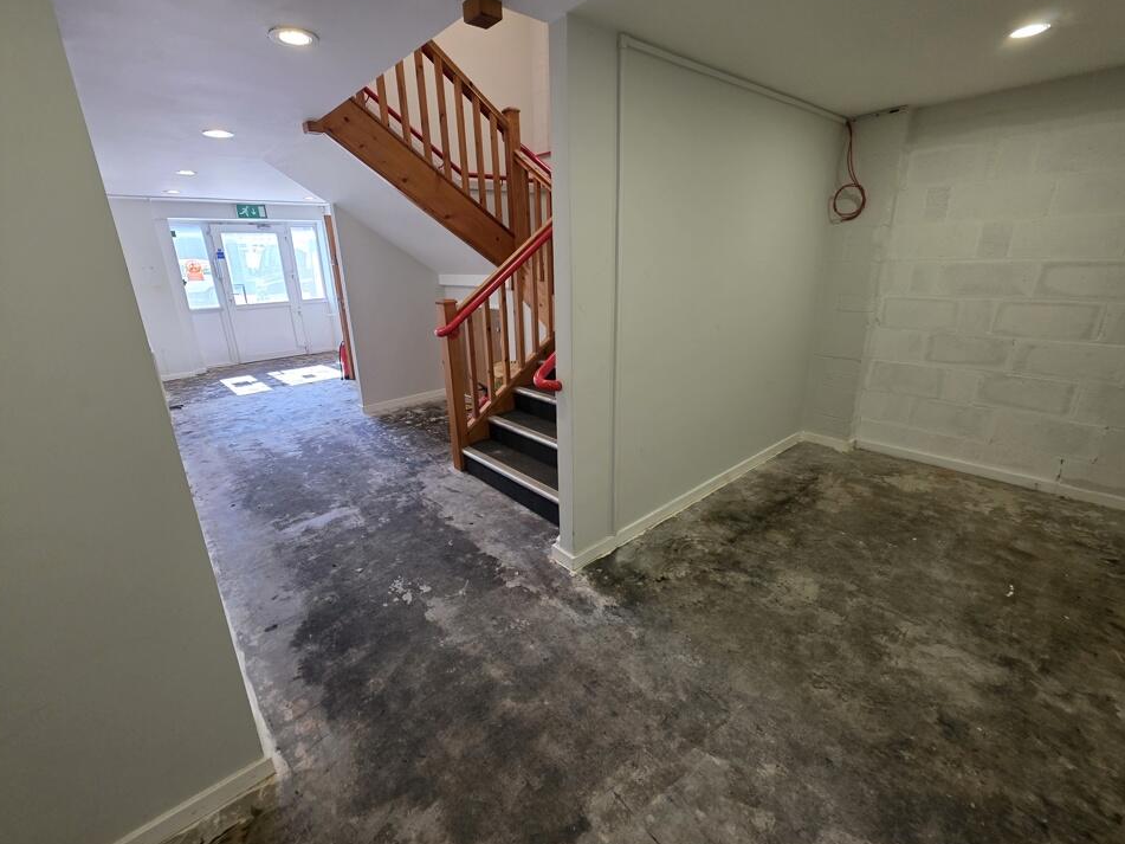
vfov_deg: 85.7
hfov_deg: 102.0
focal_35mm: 14
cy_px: 417
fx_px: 455
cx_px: 539
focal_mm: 2.2
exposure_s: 1/50
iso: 250
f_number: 1.9
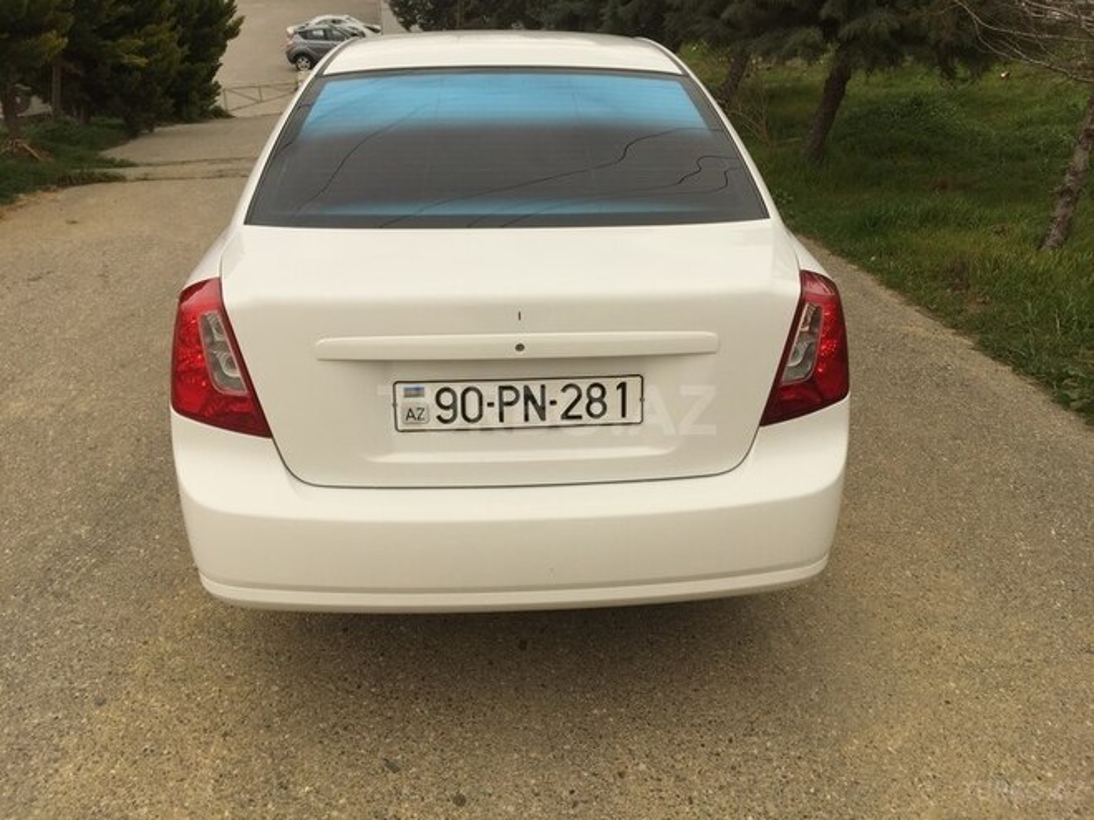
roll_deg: +1.1
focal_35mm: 29
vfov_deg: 48.2
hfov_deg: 61.7
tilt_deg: -30.0
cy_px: 410
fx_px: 917
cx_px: 547
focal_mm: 4.15
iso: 32
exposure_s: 1/1464
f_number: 2.2
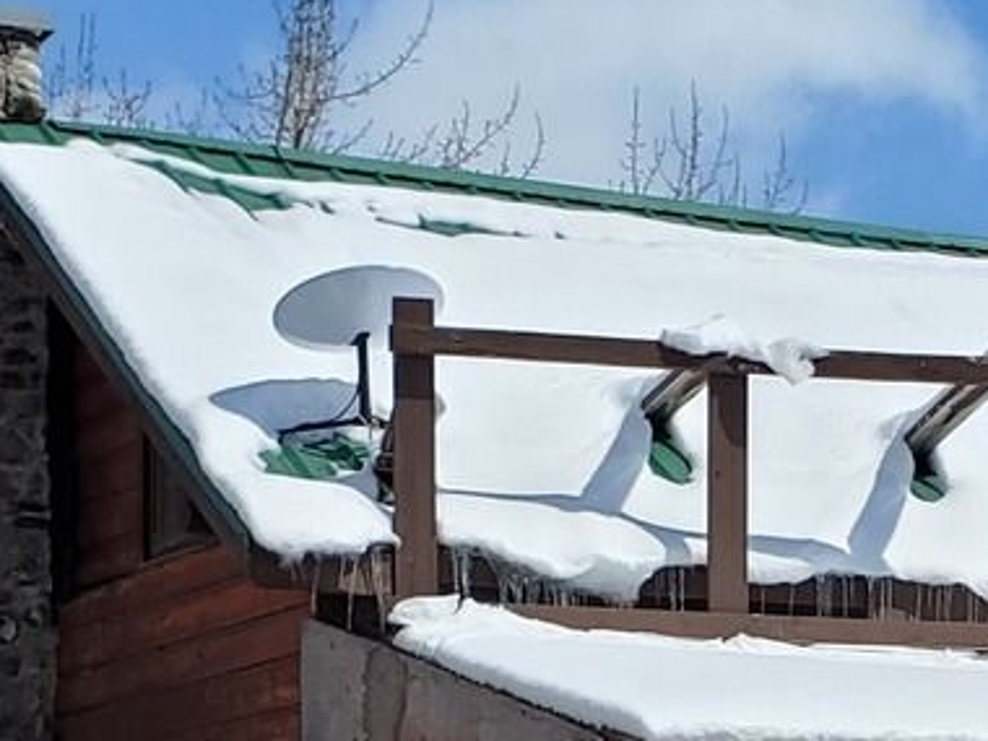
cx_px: 954
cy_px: 1027
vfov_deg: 10.5
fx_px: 3910
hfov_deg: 14.2
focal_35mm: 137
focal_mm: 4.3
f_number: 2.4
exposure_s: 1/3445
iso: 50
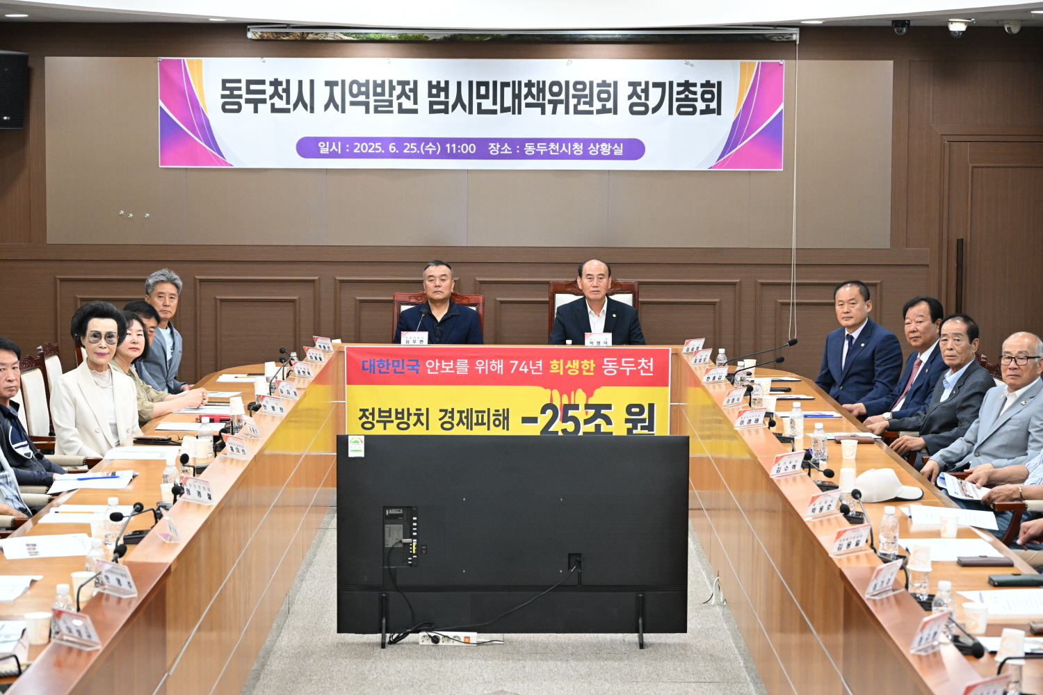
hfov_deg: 25.7
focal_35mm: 79
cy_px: 348
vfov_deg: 17.3
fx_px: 2289
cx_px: 522
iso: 4000
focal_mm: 79
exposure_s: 1/100
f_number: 6.3
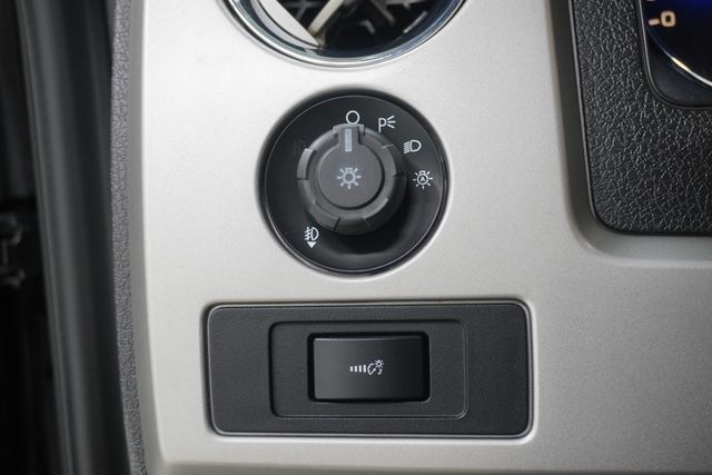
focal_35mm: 52
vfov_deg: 26.0
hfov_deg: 38.2
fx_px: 1029
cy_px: 238
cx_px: 356
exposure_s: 1/60
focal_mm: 35
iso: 500
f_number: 5
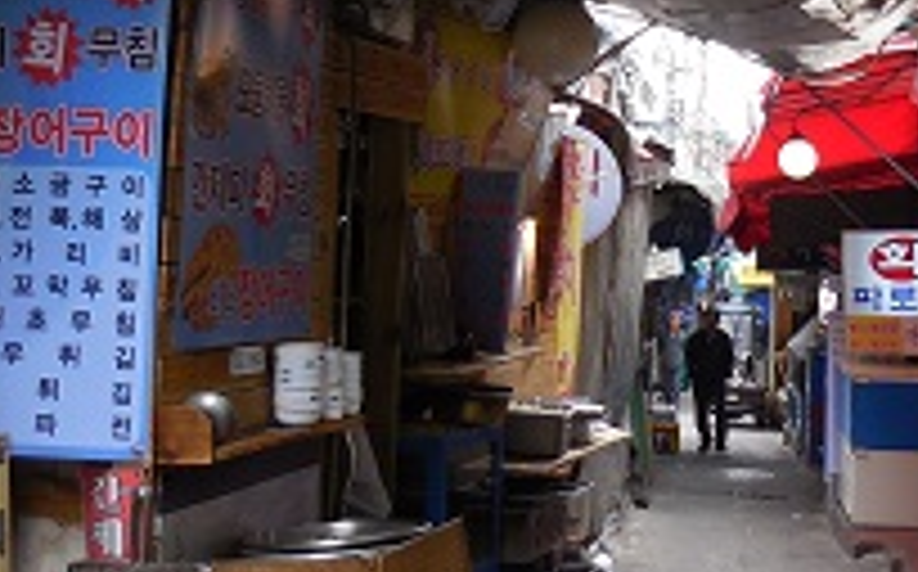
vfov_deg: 16.6
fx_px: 1949
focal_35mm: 78
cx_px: 608
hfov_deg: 26.4
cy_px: 122
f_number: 3.3
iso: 125
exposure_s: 1/100
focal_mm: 4.5
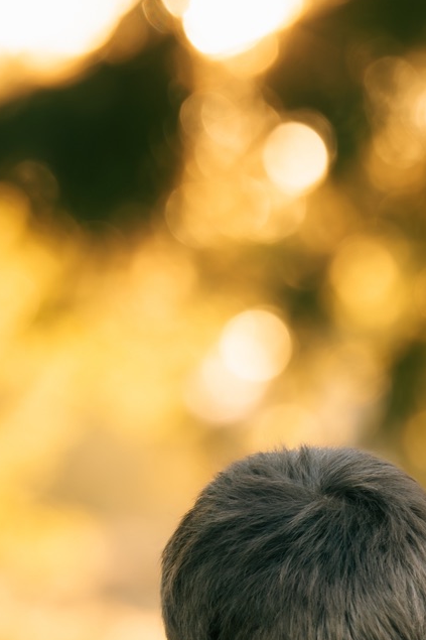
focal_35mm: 379
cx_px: 597
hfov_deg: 3.6
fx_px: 6730
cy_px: 669
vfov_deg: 5.4
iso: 160
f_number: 3.5
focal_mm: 133.7
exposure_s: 1/250
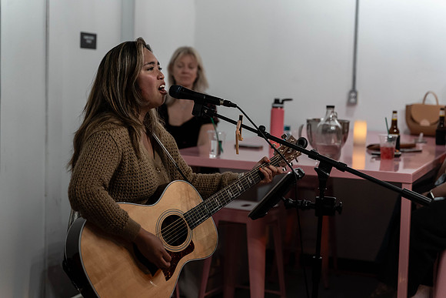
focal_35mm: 64
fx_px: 793
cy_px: 149
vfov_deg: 21.3
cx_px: 223
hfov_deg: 31.4
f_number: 2.8
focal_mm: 64
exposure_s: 1/200
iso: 5000
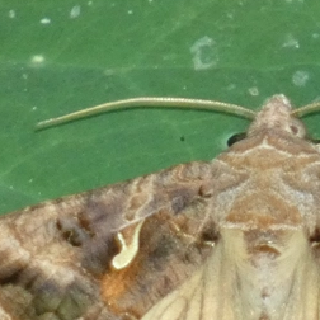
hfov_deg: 0.6
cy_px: 276
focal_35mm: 2698
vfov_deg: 0.6
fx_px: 28218
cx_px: 250
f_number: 5.9
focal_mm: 215
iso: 400
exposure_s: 1/80
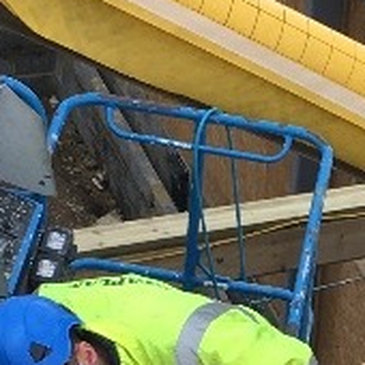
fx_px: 2159
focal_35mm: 181
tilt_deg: -43.2
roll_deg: -9.8
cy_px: 556
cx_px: 541
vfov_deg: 9.4
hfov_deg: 9.4
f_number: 2.2
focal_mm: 4.15
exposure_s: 1/148
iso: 25
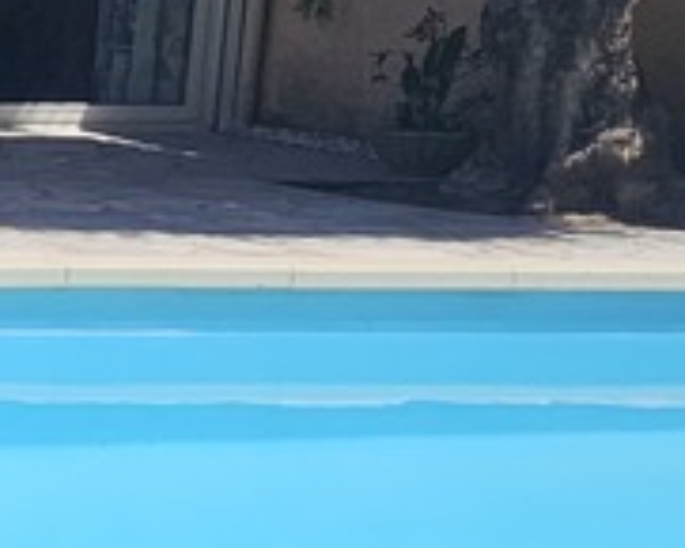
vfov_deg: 18.3
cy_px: 321
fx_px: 1704
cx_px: -802
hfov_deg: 15.9
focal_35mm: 84
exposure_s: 1/3882
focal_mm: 2.2
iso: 50
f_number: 2.2
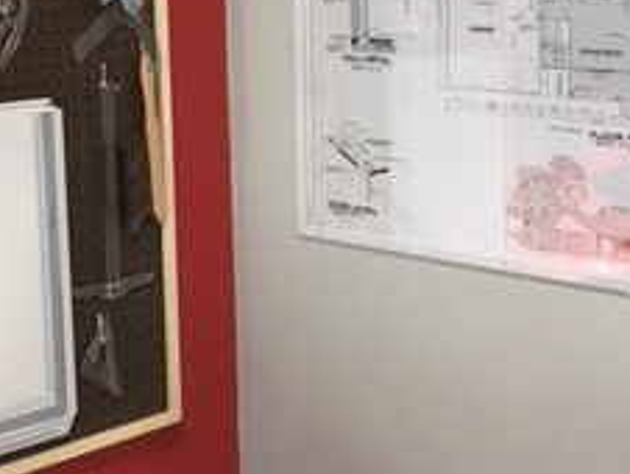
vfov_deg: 18.0
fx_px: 1494
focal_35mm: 82
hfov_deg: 23.7
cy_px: 162
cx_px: 396
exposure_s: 1/30
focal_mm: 4.15
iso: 125
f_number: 2.2
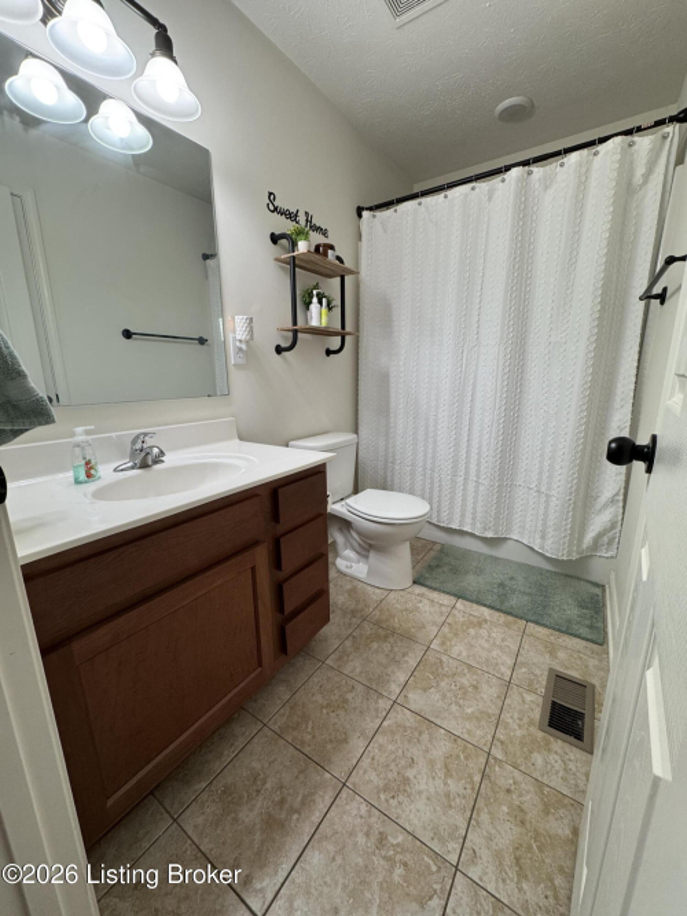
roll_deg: +0.9
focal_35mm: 14
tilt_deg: -13.2
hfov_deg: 85.7
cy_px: 458
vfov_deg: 102.1
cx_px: 344
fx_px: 371
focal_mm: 2.22
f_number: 2.2
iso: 200
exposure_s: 1/120
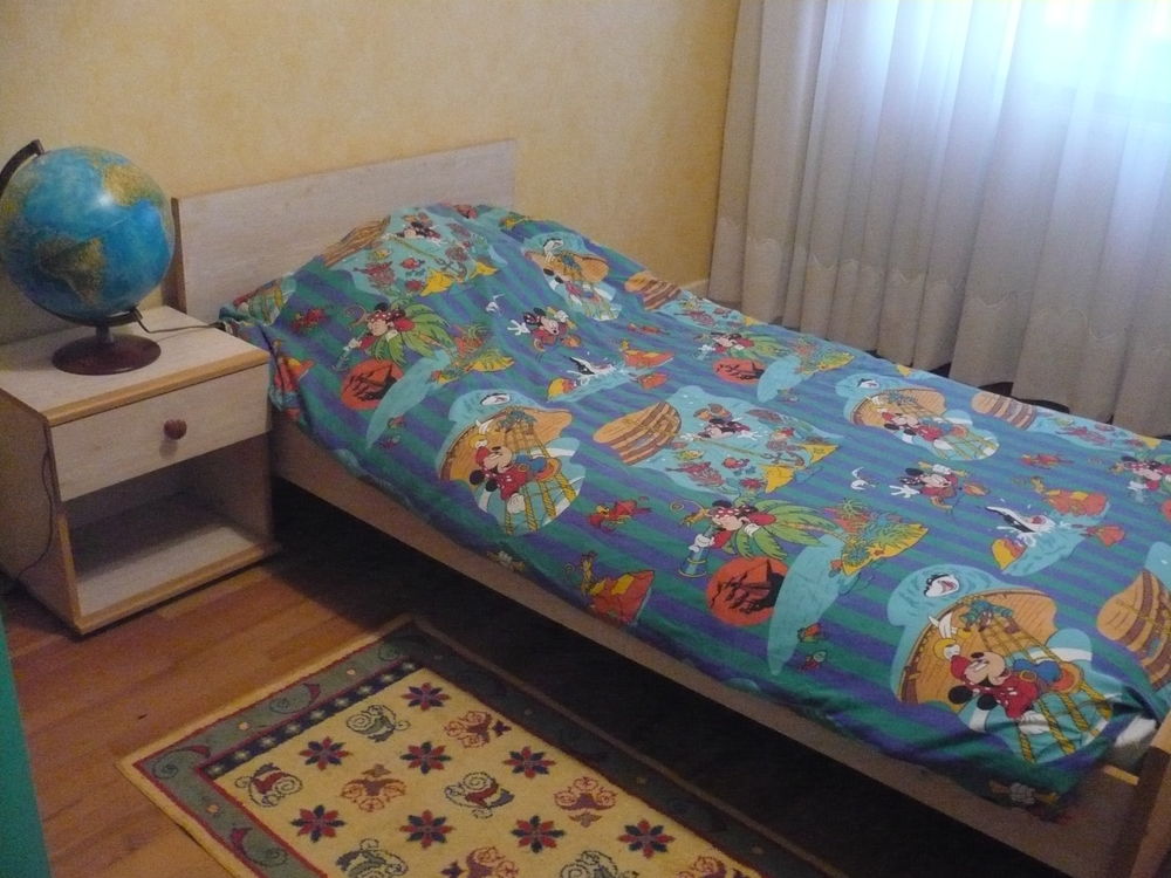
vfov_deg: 40.7
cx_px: 586
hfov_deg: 52.6
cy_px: 439
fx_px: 1184
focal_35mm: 35
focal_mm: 5.8
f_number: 2.8
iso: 800
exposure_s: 1/15
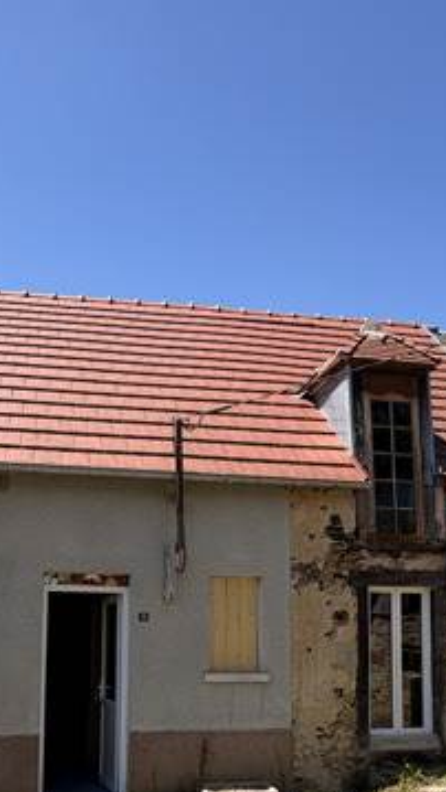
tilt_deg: +6.8
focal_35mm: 34
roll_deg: +0.2
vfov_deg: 55.9
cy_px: 569
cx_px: 197
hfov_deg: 34.6
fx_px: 715
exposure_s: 1/770
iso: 32
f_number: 2.2
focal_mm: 2.22
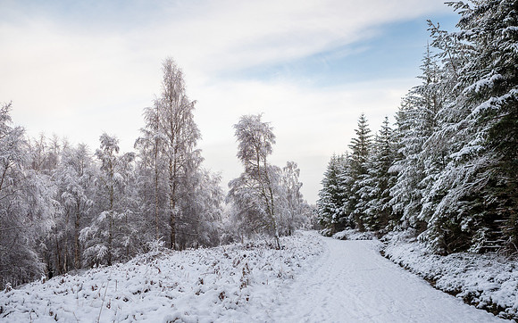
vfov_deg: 48.2
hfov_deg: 71.6
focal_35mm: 25
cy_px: 193
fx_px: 359
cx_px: 259
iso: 200
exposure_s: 1/640
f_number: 2.8
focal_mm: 12
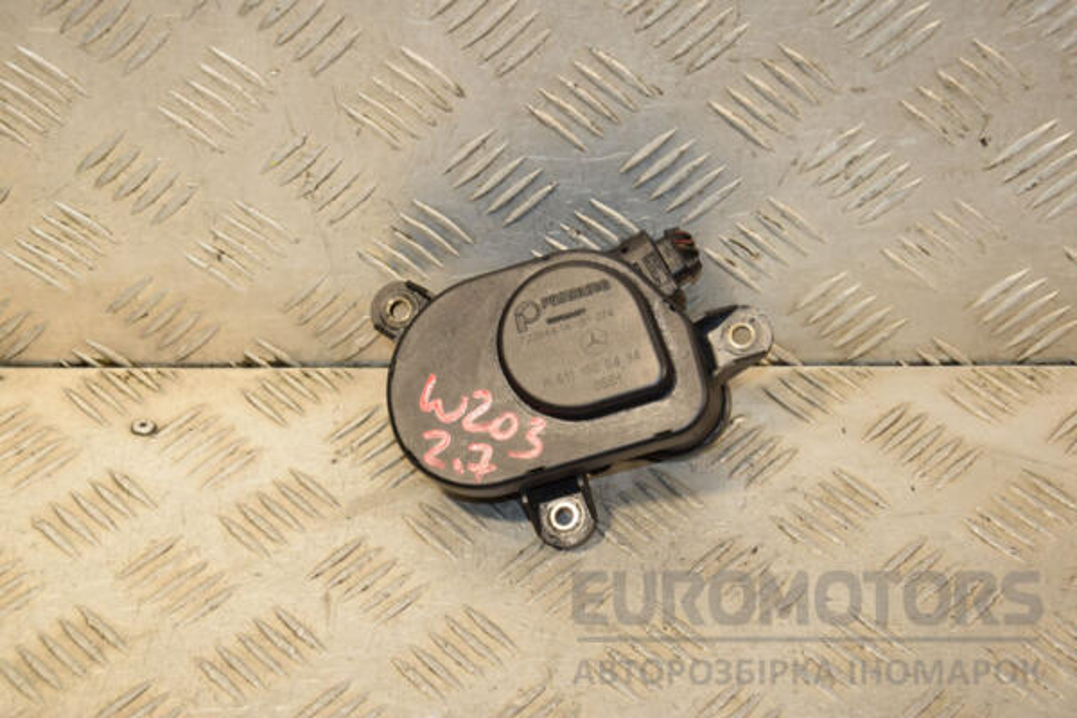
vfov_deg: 17.5
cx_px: 538
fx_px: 2333
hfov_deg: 26.0
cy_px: 359
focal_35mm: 78
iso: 800
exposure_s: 1/200
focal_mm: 52
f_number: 7.1
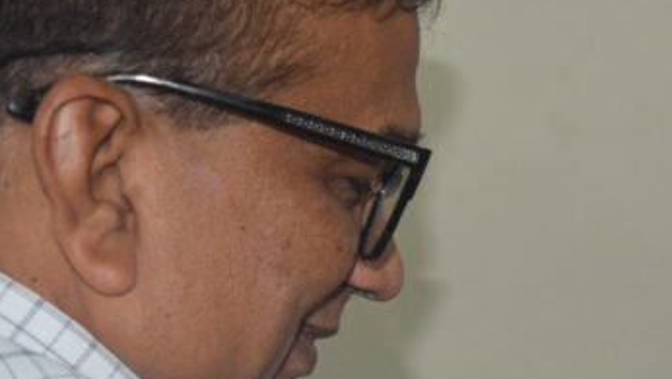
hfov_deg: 22.5
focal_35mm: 93
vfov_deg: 13.0
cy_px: 248
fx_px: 1658
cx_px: 555
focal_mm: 20
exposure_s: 1/125
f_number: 3.5
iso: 800
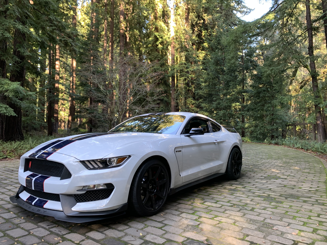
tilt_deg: +3.5
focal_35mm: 26
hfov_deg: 67.3
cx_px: 164
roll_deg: -0.3
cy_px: 122
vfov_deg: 53.1
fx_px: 246
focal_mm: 4.25
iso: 100
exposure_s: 1/66
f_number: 1.8
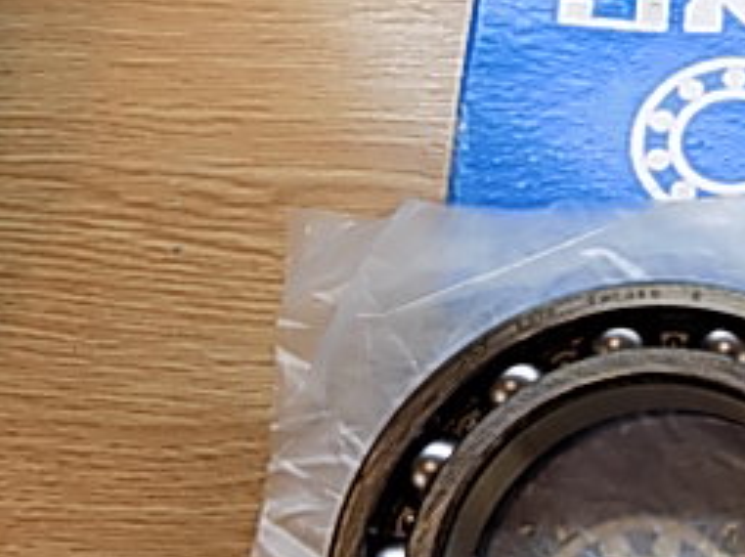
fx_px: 1247
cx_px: 889
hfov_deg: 28.9
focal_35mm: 58
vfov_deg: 24.8
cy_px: 431
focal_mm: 4
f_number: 3.1
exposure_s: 1/30
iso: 80
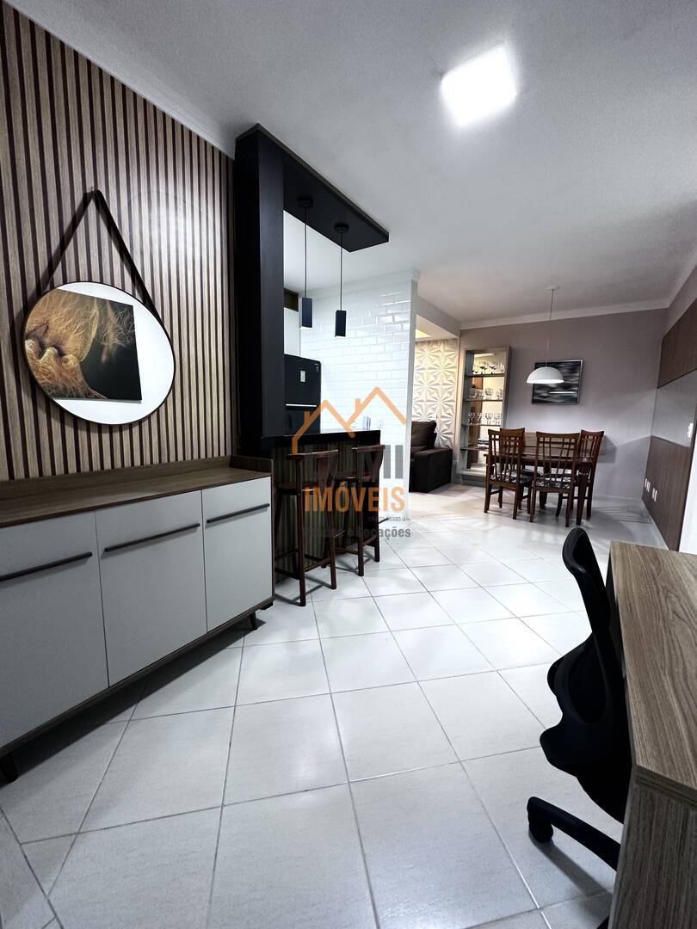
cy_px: 464
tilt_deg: -7.3
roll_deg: +0.6
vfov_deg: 102.1
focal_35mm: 14
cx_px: 348
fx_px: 376
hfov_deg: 85.7
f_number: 2.2
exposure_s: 1/60
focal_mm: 2.22
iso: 250
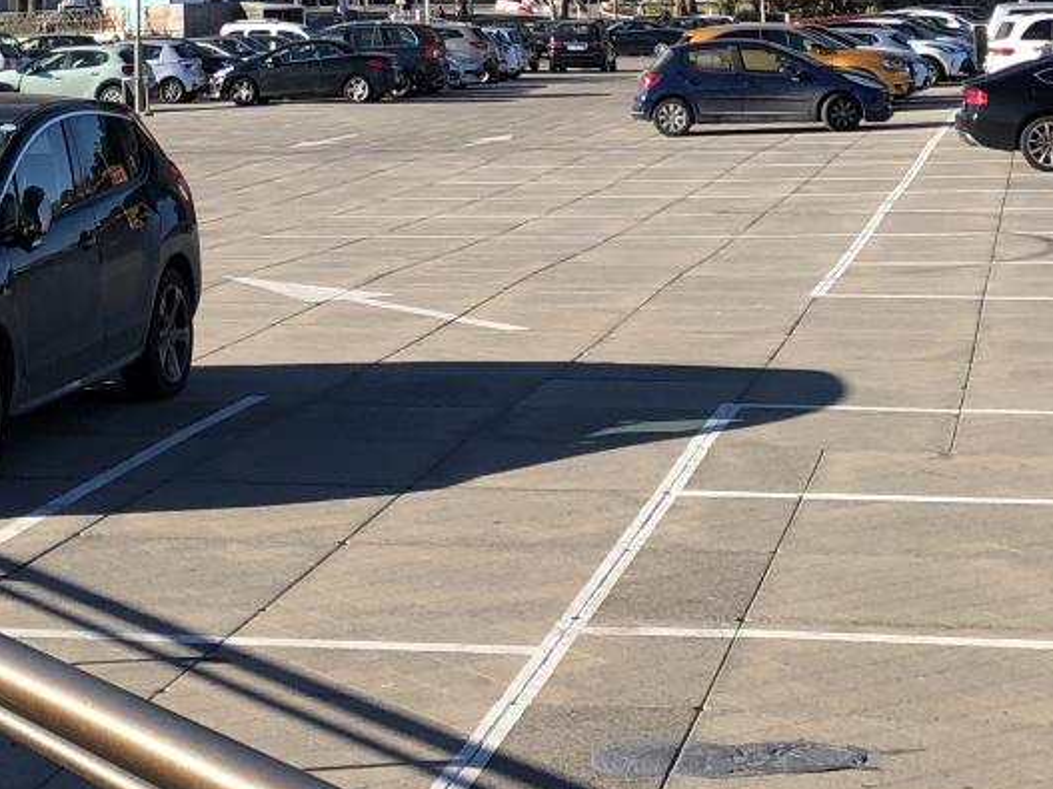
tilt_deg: +8.1
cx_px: 254
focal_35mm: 85
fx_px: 2585
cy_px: -328
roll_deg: +0.8
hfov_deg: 22.8
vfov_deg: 16.1
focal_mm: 3.99
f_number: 1.8
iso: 20
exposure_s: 1/1066
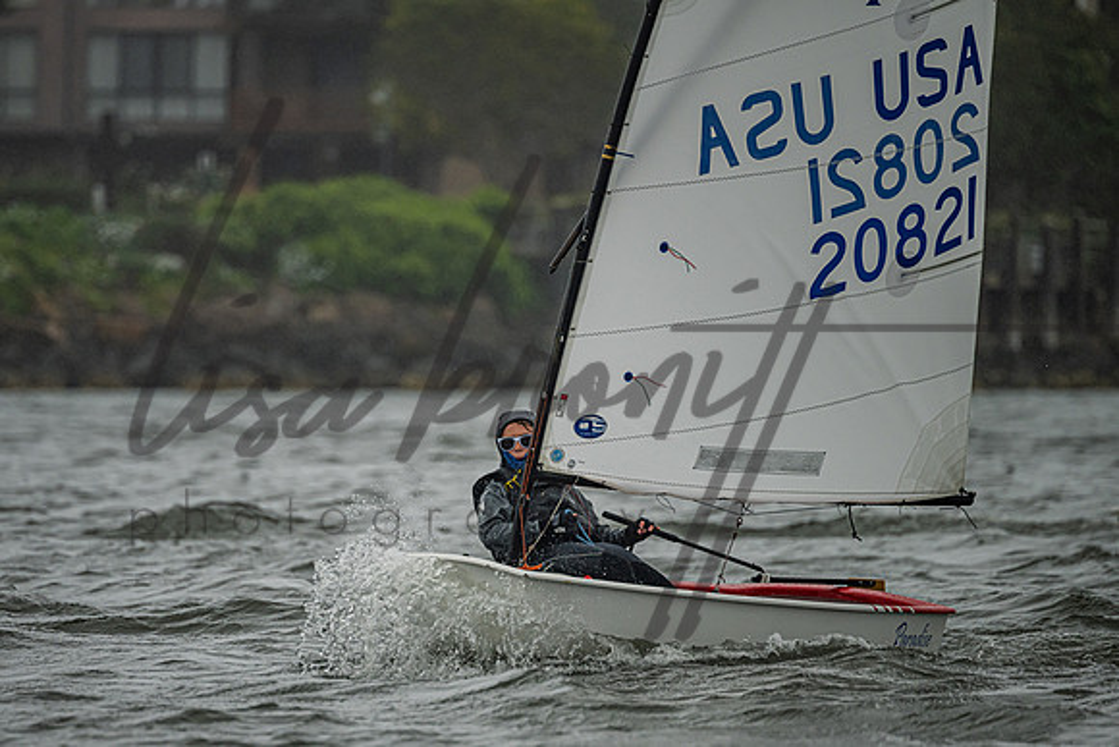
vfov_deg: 2.8
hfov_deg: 4.2
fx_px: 15090
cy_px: 440
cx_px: 448
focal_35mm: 485
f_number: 5.6
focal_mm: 400
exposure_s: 1/2500
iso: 320
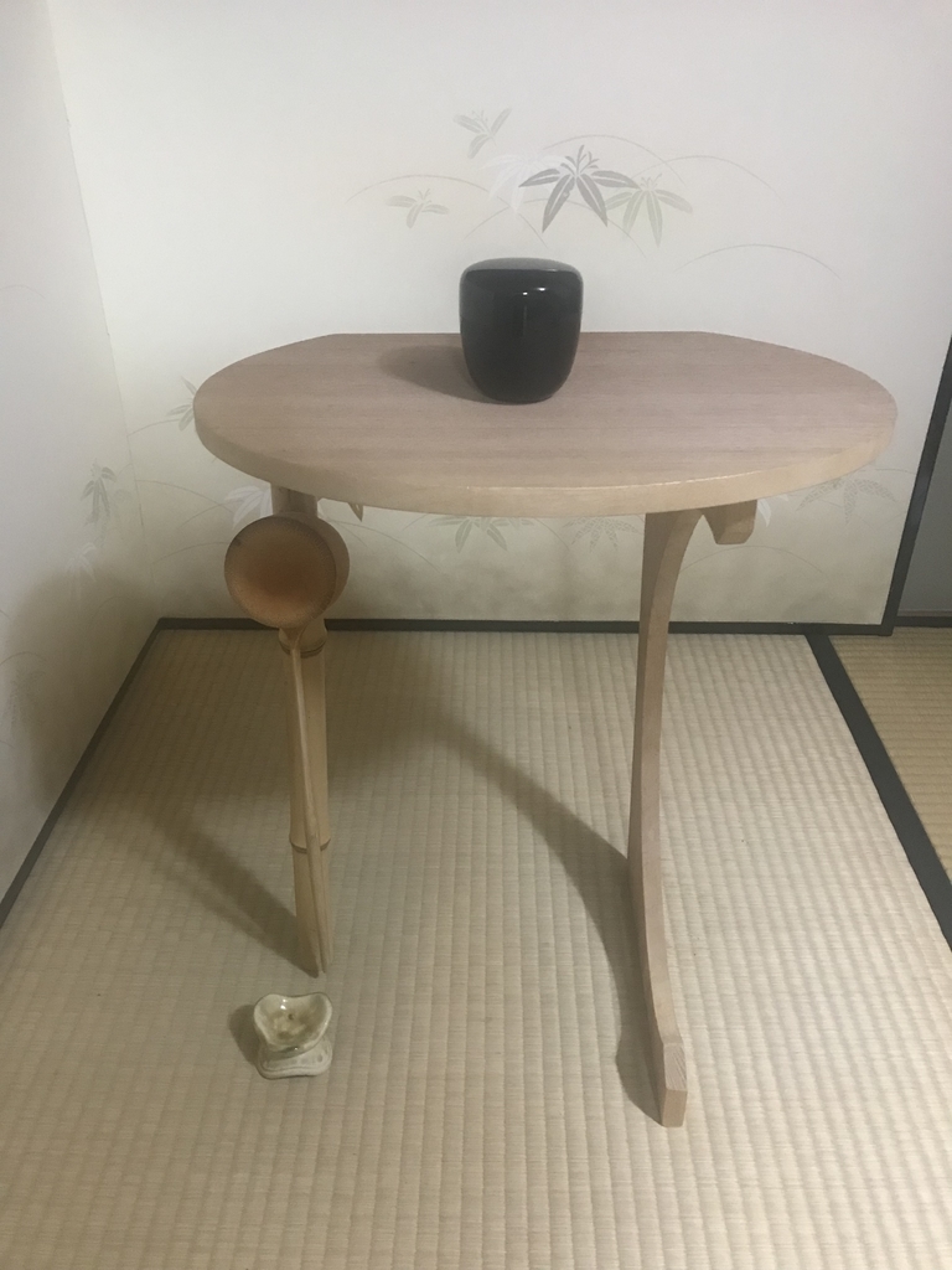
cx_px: 476
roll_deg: -0.7
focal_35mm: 28
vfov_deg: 63.4
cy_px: 635
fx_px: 1027
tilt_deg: -30.6
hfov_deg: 49.7
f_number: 1.8
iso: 100
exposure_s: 1/13
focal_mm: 3.99
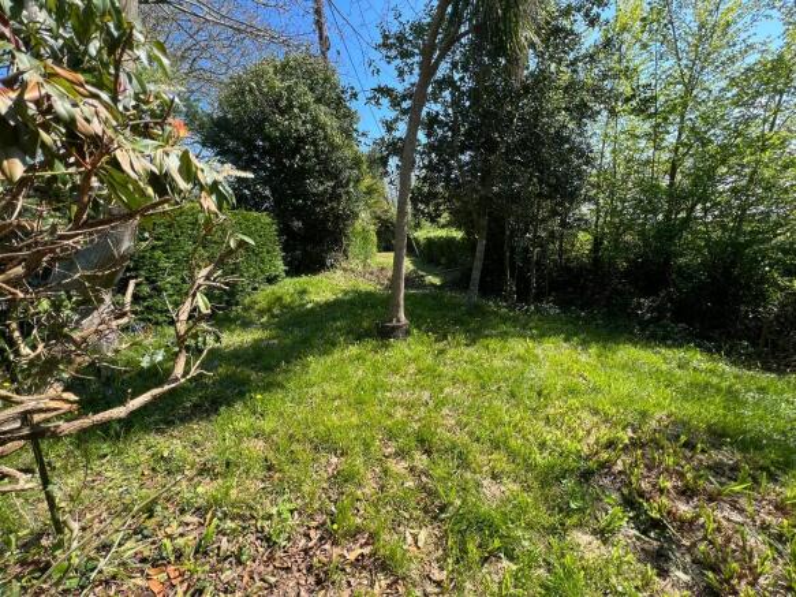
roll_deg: +4.4
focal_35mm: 13
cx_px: 398
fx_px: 299
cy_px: 298
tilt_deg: -14.2
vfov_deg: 89.9
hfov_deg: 106.2
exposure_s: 1/382
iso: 32
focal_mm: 1.57
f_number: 1.8
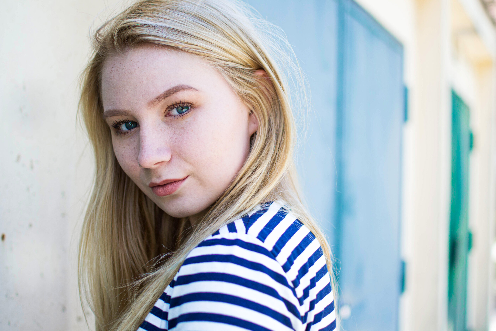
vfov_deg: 25.8
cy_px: 166
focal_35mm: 52
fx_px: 723
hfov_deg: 37.8
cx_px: 248
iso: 200
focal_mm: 35
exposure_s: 1/1000
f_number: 2
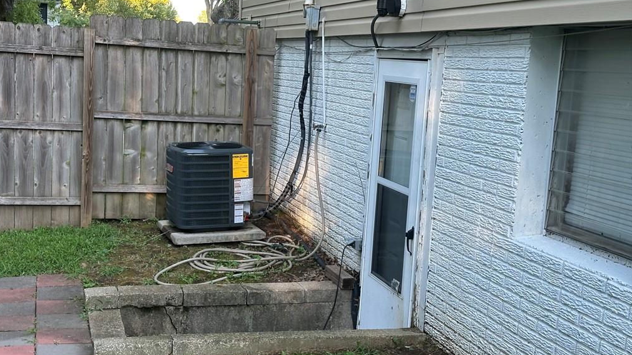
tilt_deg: -5.7
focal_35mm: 53
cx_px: 313
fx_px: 888
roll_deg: -2.9
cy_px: 171
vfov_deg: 22.6
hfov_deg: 39.2
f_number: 1.78
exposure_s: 1/121
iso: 50
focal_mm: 6.86
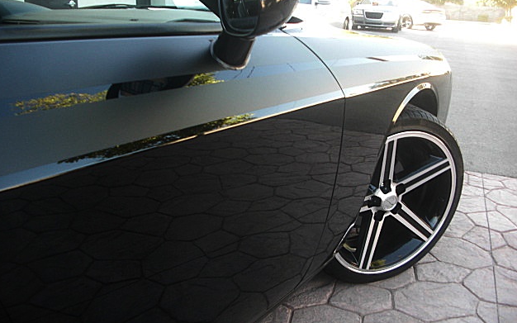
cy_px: 163
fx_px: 549
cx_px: 254
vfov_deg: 32.8
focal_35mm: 39
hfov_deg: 50.4
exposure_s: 1/60
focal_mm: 6.3
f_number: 2.8
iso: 100
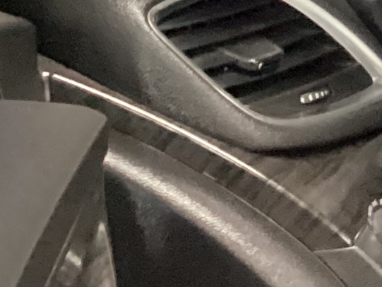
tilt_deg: -23.2
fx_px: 2064
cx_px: 985
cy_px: 83
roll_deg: -0.3
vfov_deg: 7.9
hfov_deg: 9.2
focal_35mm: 187
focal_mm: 3.3
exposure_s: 1/20
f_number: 2.4
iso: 640
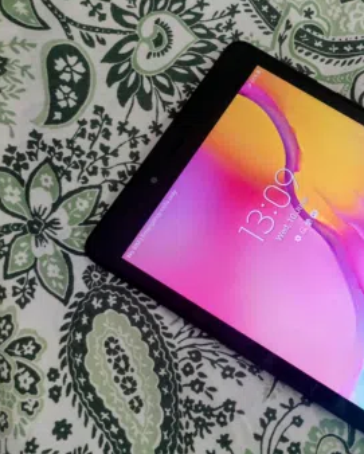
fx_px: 646
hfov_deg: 29.3
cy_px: 240
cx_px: 369
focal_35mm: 48
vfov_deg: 38.7
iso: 329
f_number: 1.79
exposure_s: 1/33
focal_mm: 4.74
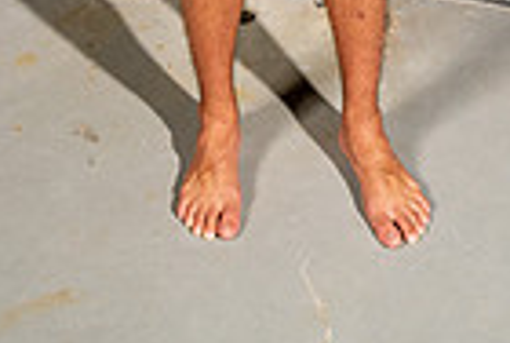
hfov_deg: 26.2
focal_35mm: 77
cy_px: -427
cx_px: 306
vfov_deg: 13.8
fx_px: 1093
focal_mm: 24
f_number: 7.1
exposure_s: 1/125
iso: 400
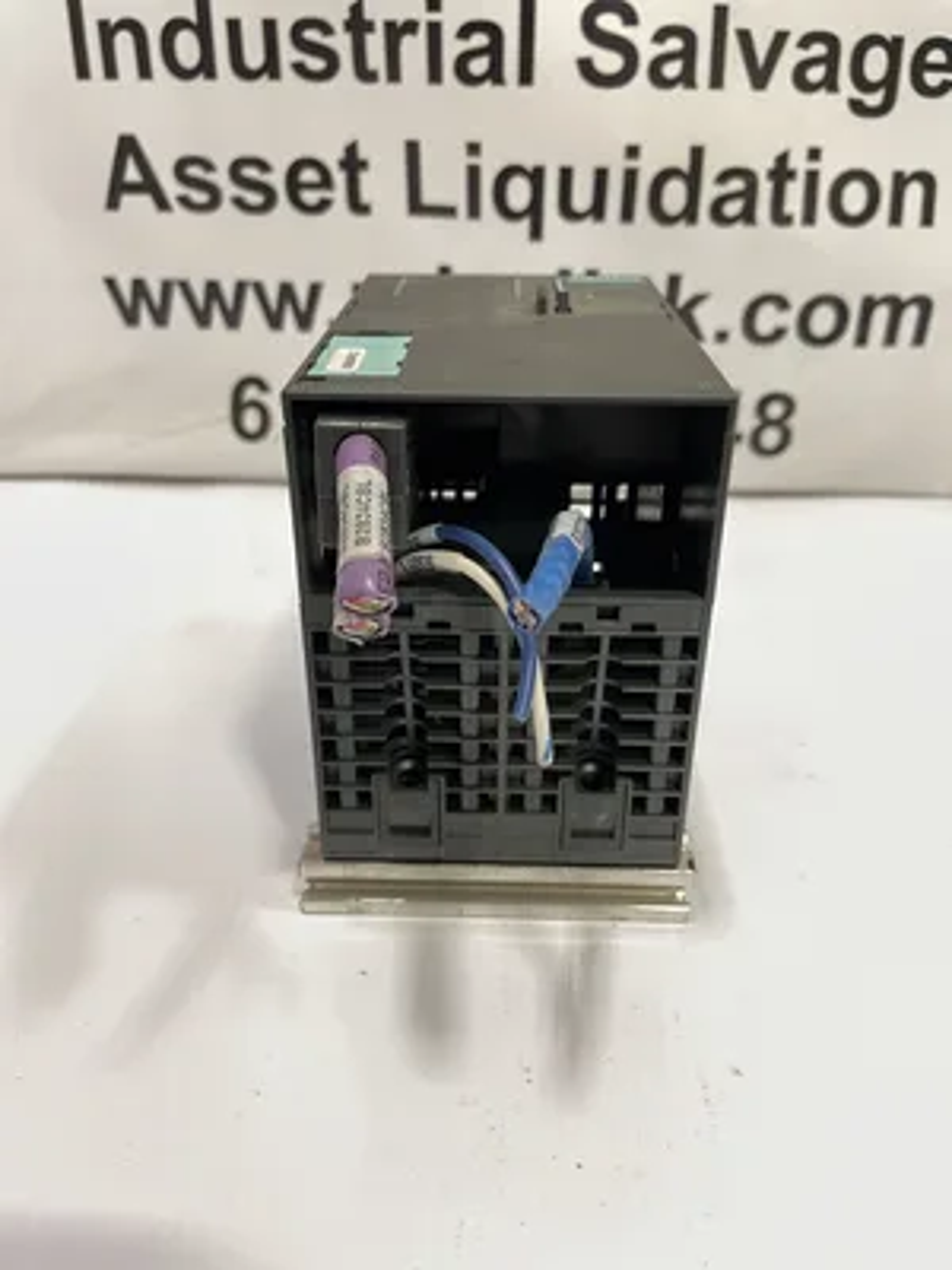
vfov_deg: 67.3
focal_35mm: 26
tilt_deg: -28.4
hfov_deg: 53.1
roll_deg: -1.3
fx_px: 953
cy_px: 635
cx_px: 476
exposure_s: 1/60
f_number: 1.6
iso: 320
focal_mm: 4.2
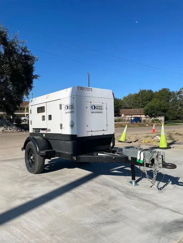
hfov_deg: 53.1
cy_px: 122
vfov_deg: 67.3
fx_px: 183
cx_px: 92
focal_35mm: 26
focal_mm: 4.2
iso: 50
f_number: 1.6
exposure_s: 1/7299
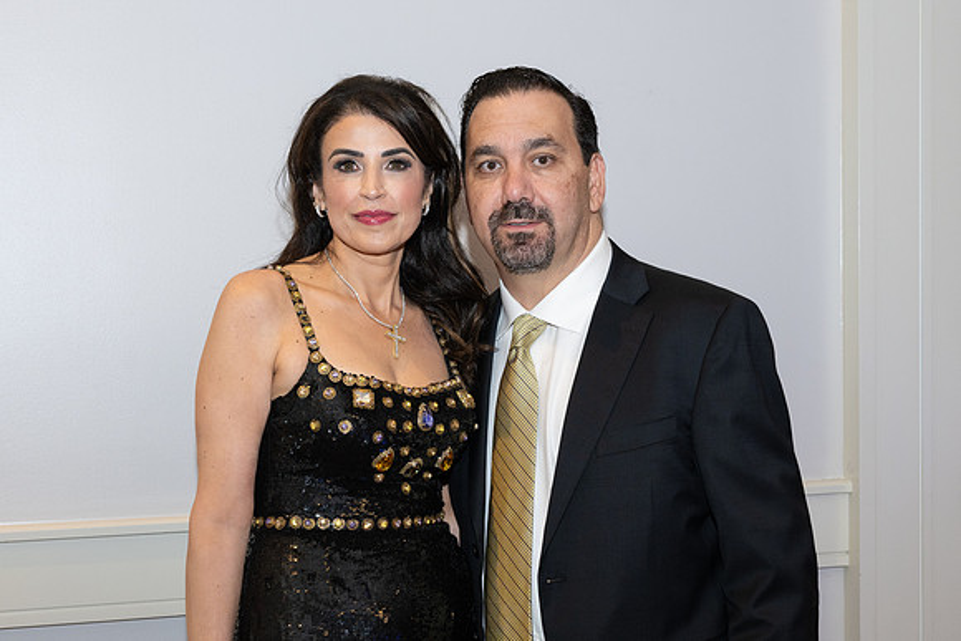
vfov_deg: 22.1
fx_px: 1637
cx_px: 526
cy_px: 411
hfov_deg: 32.7
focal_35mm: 61
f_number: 5.6
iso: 800
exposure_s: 1/100
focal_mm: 44
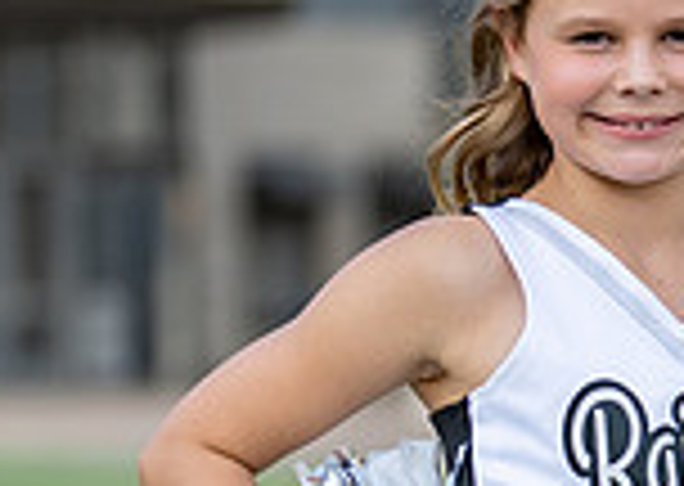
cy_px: 466
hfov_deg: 8.6
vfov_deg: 6.2
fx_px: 4479
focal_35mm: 231
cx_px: 976
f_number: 1.2
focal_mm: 50
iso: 100
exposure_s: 1/2000
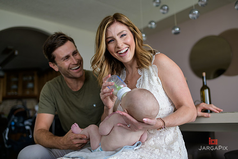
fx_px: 231
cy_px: 80
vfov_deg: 37.9
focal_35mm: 35
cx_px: 119
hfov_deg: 54.4
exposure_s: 1/125
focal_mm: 35
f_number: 2
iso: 200
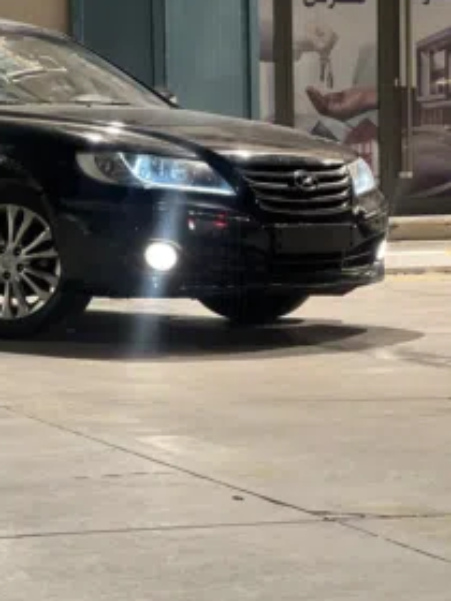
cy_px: 264
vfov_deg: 17.9
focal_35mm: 110
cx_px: 131
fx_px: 1911
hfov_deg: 13.4
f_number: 2.8
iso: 400
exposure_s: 1/20
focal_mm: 9
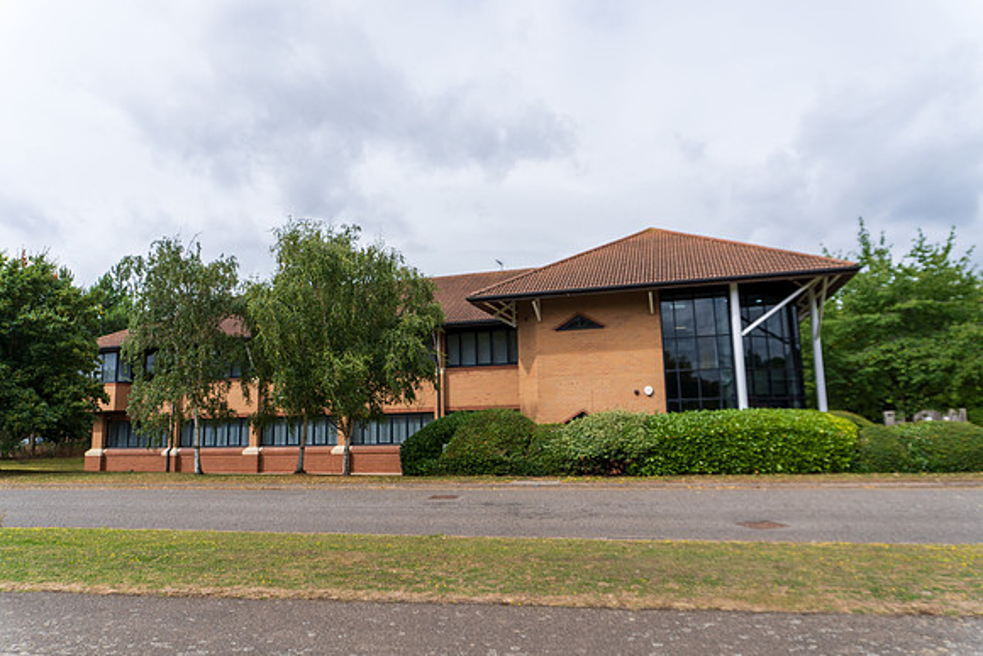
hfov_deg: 73.7
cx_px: 492
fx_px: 655
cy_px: 328
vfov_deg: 53.2
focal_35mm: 24
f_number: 5
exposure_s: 1/640
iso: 100
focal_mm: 16
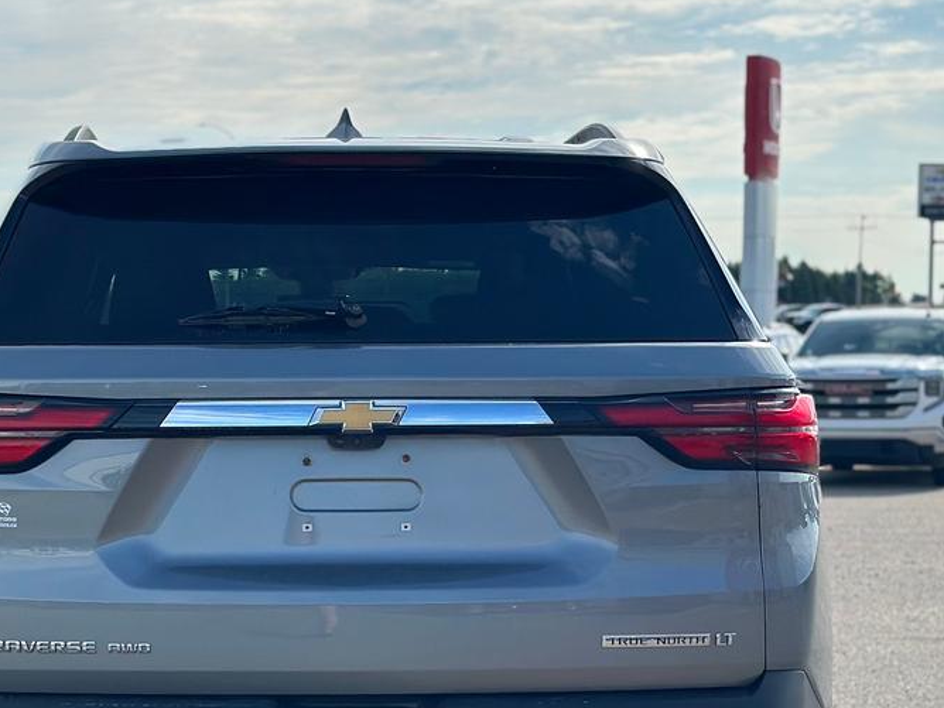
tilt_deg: -4.2
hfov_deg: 21.2
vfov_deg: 16.0
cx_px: 290
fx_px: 2509
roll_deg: -0.5
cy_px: 529
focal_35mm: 92
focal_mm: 6.86
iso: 80
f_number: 1.78
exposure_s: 1/5882
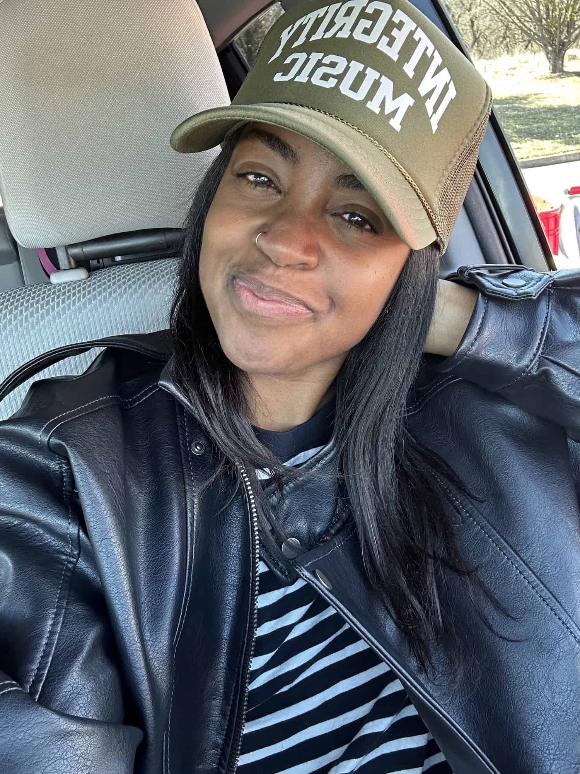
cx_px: 290
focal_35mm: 30
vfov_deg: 60.0
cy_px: 387
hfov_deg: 46.8
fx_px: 670
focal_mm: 2.7
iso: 80
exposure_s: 1/78
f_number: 1.9
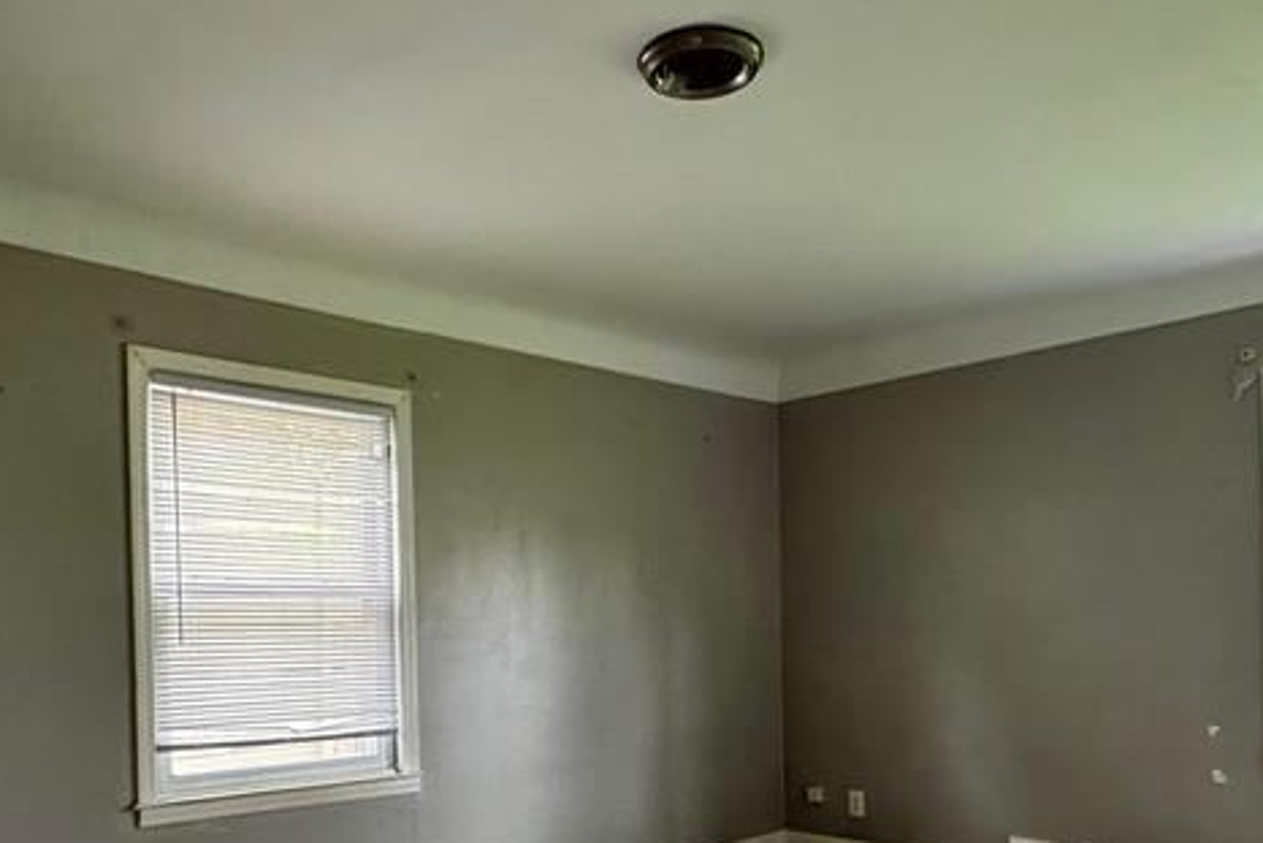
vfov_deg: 39.9
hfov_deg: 58.7
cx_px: 594
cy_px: 640
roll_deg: +1.2
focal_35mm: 32
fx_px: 1123
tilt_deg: -0.5
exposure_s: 1/120
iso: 320
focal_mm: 2.22
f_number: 2.2
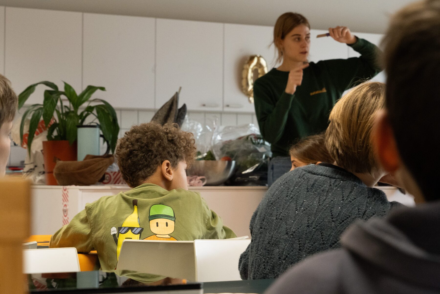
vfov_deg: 15.4
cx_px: 220
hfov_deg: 22.9
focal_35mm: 89
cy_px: 147
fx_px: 1088
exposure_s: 1/100
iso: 10000
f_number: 10
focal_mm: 89
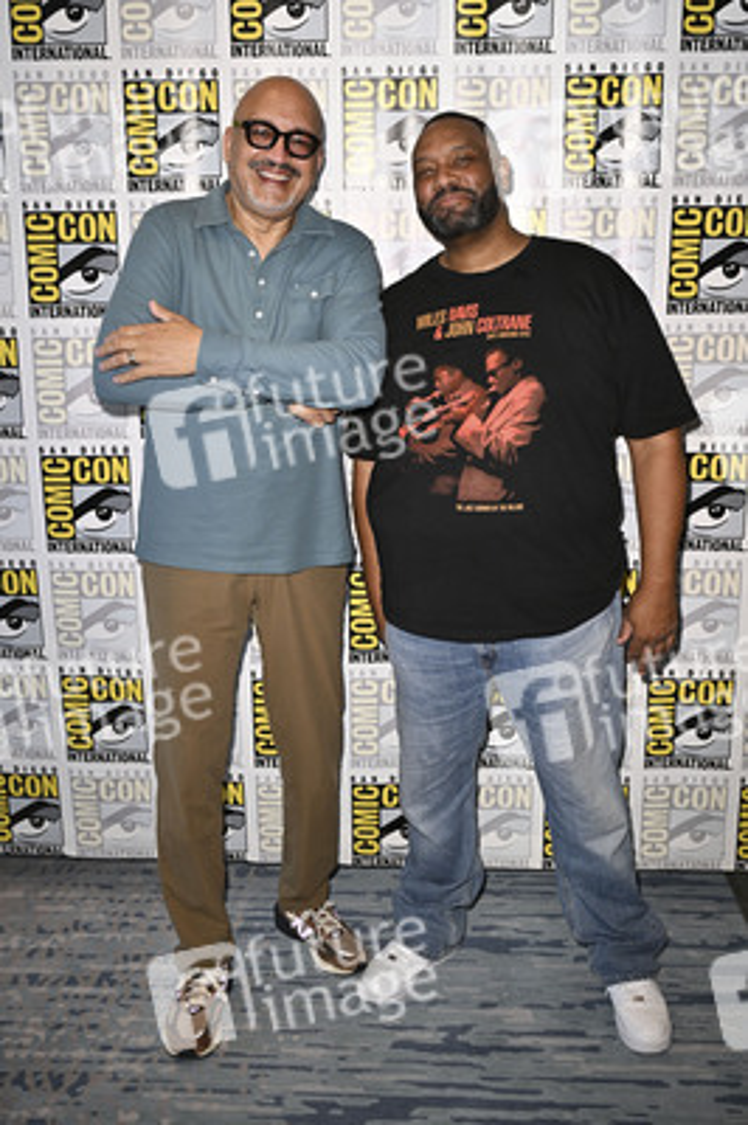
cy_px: 562
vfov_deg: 53.2
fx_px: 1124
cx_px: 374
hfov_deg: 36.8
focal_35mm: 36
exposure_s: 1/250
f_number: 4.5
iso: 1250
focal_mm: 36
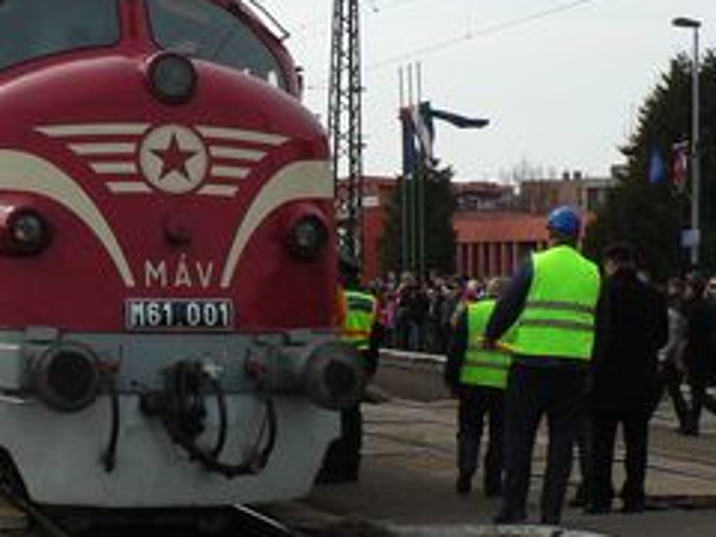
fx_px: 1510
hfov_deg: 26.0
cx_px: 101
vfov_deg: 20.1
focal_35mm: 73
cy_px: 216
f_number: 7.1
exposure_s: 1/800
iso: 200
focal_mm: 6
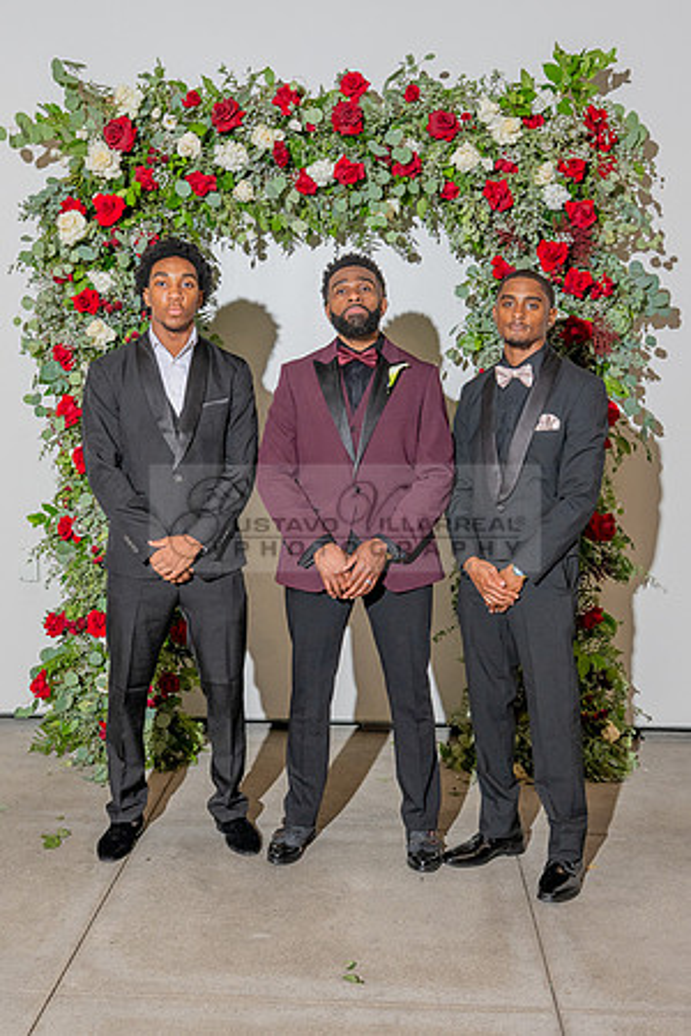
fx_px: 1296
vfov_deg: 43.6
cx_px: 301
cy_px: 518
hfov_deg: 29.8
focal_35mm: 45
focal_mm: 30
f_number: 5.6
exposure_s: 1/200
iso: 800
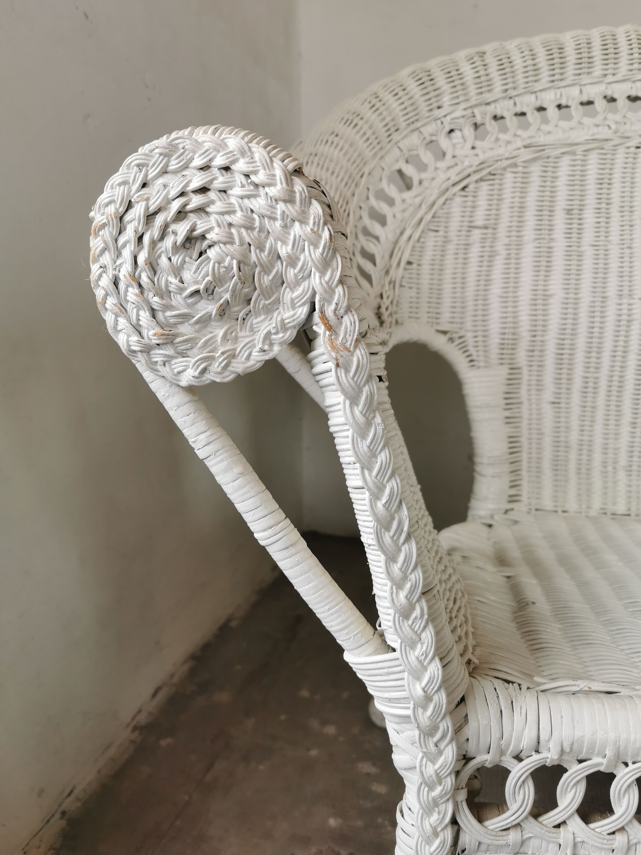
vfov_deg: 65.3
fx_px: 667
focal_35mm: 27
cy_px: 428
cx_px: 320
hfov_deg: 51.4
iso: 50
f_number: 1.6
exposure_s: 1/140
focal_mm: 5.56
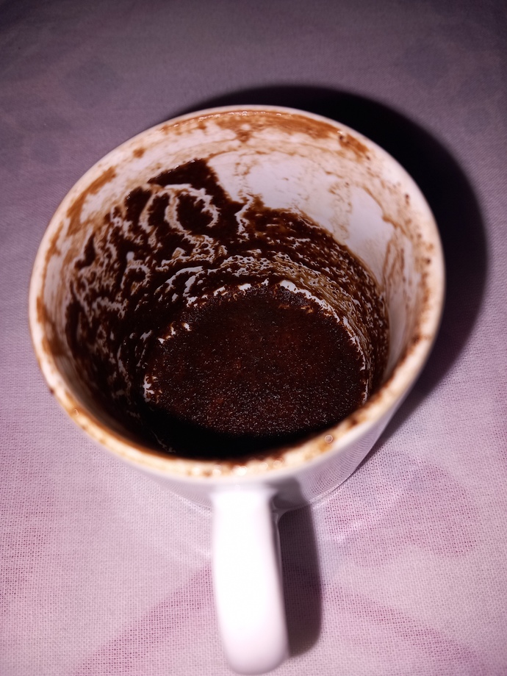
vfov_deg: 65.3
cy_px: 338
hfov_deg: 51.4
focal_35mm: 27
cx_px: 254
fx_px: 527
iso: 20
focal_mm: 4
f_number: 1.8
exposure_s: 1/106
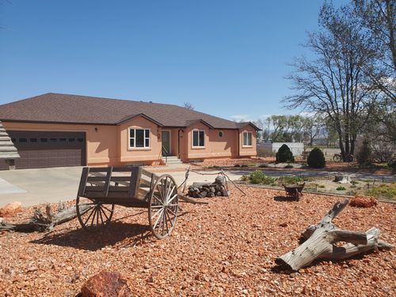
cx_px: 198
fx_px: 297
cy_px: 148
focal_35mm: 26
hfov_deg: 67.3
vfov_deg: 53.1
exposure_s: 1/1799
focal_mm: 4.3
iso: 50
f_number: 2.4
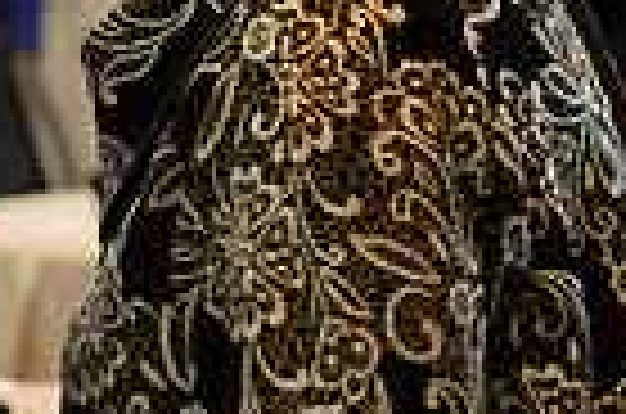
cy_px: -88
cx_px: -342
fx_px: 5083
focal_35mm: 293
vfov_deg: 4.7
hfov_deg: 6.9
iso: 800
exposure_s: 1/160
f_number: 3.5
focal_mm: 70
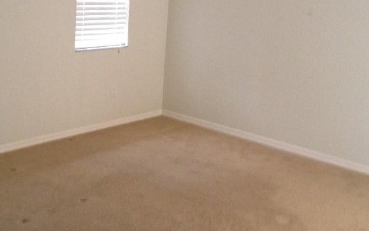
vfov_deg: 19.8
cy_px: 47
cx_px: 176
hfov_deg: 31.5
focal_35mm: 65
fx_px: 654
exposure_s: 1/20
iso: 200
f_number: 2.4
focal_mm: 4.28
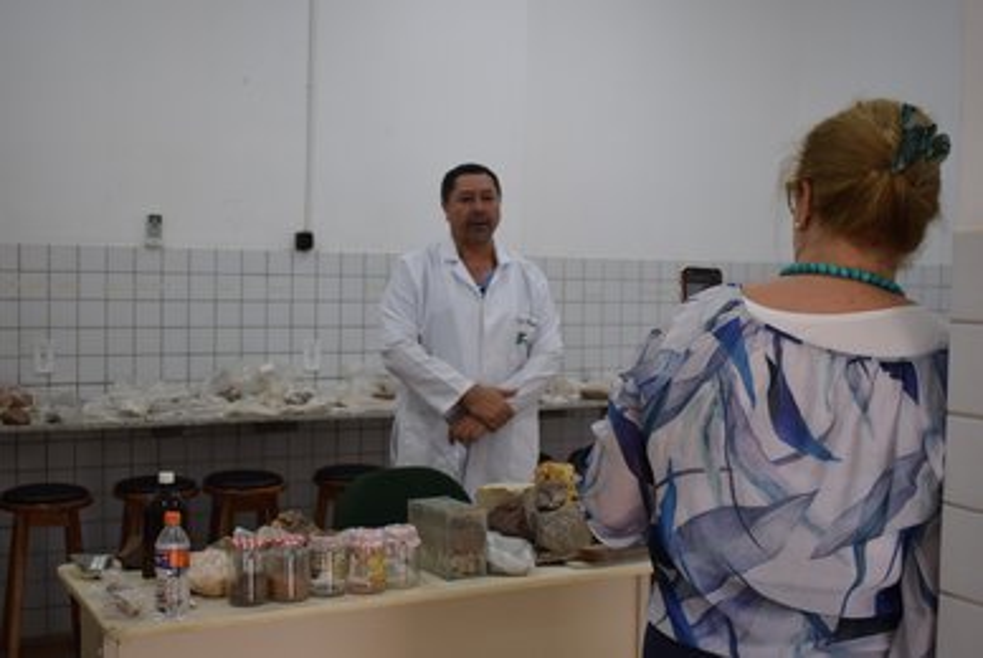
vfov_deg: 30.0
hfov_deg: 43.5
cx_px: 492
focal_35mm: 45
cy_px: 329
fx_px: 1231
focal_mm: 30
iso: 400
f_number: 5
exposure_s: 1/100
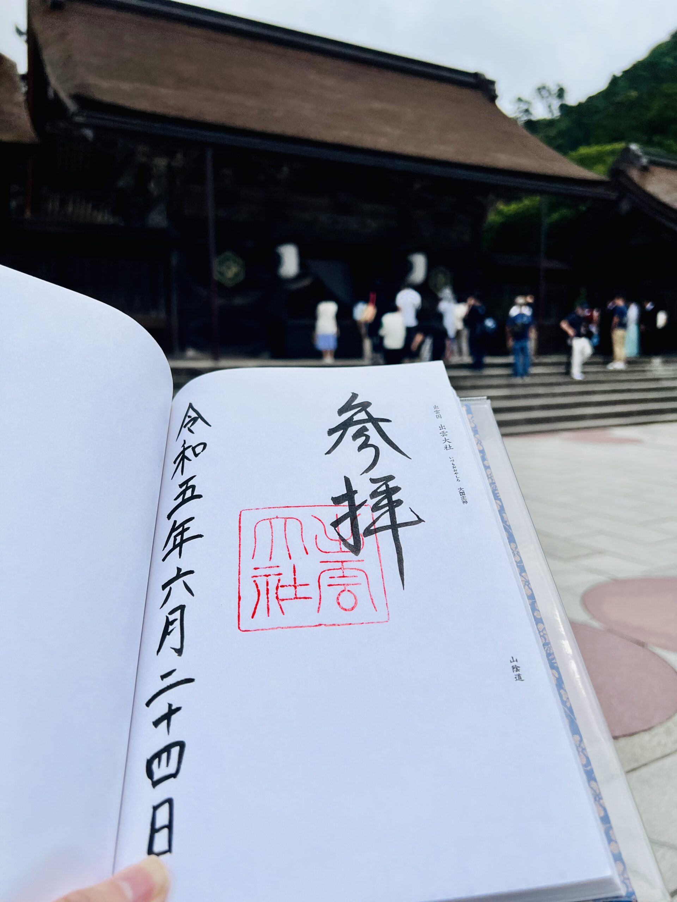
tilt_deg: -9.1
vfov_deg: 67.3
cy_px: 451
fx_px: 678
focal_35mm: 26
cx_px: 338
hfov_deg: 53.1
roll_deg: +1.4
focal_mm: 5.7
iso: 50
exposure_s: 1/10309
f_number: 1.5
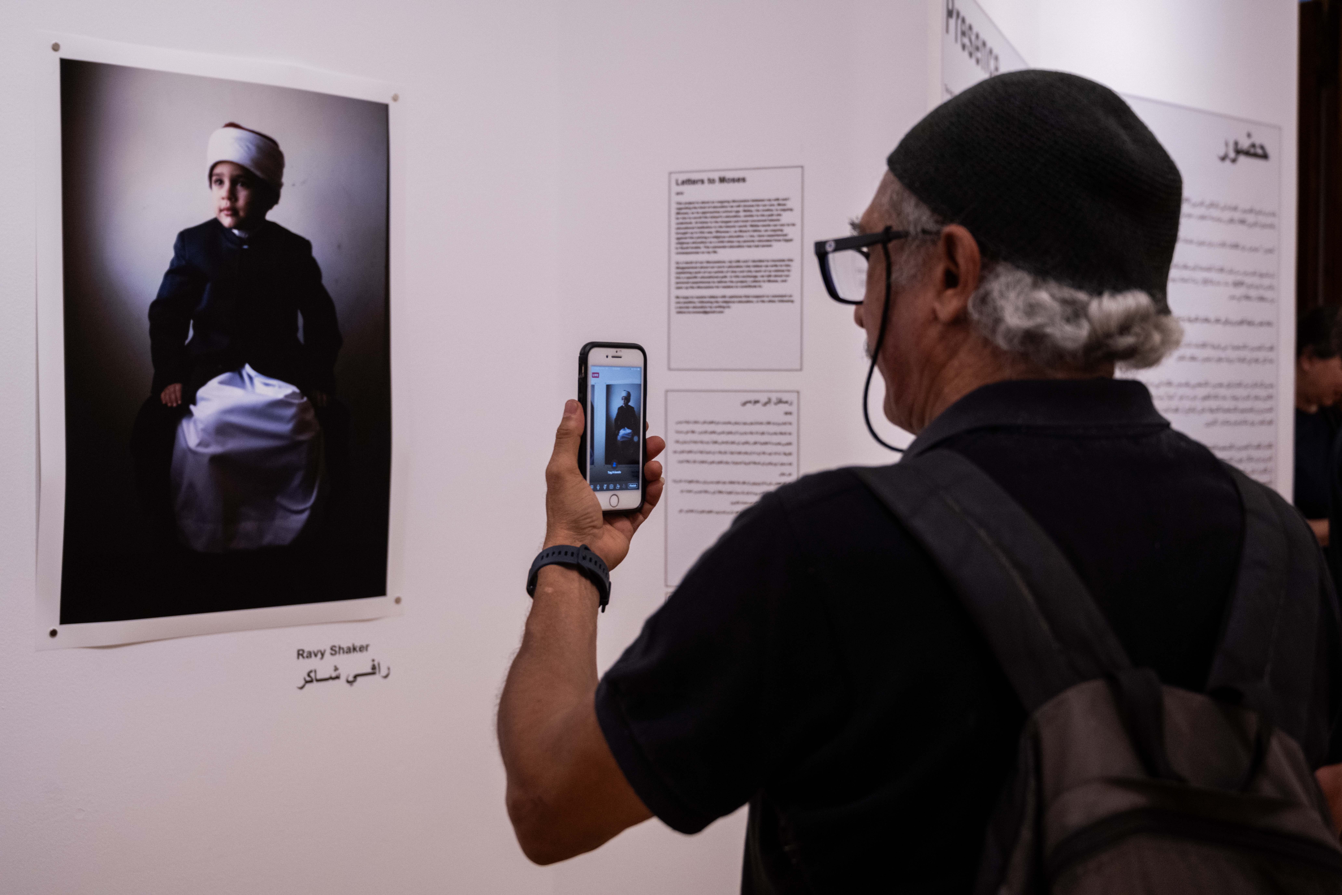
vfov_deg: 31.9
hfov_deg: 46.4
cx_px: 671
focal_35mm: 42
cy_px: 448
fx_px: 1566
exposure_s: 1/125
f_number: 4
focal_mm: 42
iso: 1000
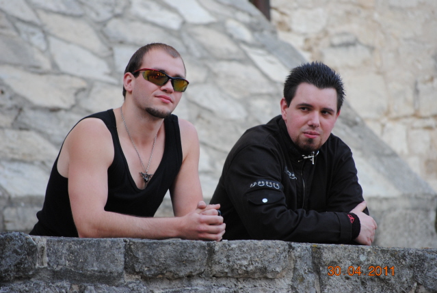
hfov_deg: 6.9
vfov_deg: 4.6
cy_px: 146
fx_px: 3649
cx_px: 218
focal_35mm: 300
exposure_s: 1/100
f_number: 5.6
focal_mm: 200
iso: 400
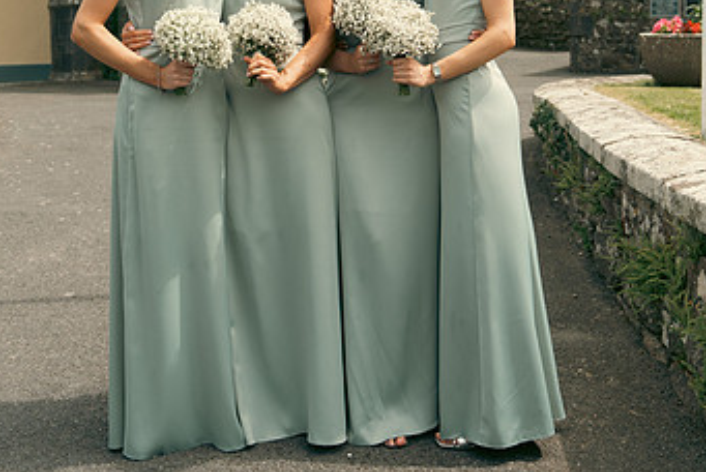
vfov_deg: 26.0
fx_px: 1001
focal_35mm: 51
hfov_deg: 38.9
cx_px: 356
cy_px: 82
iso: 125
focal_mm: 30
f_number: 3.5
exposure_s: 1/1000
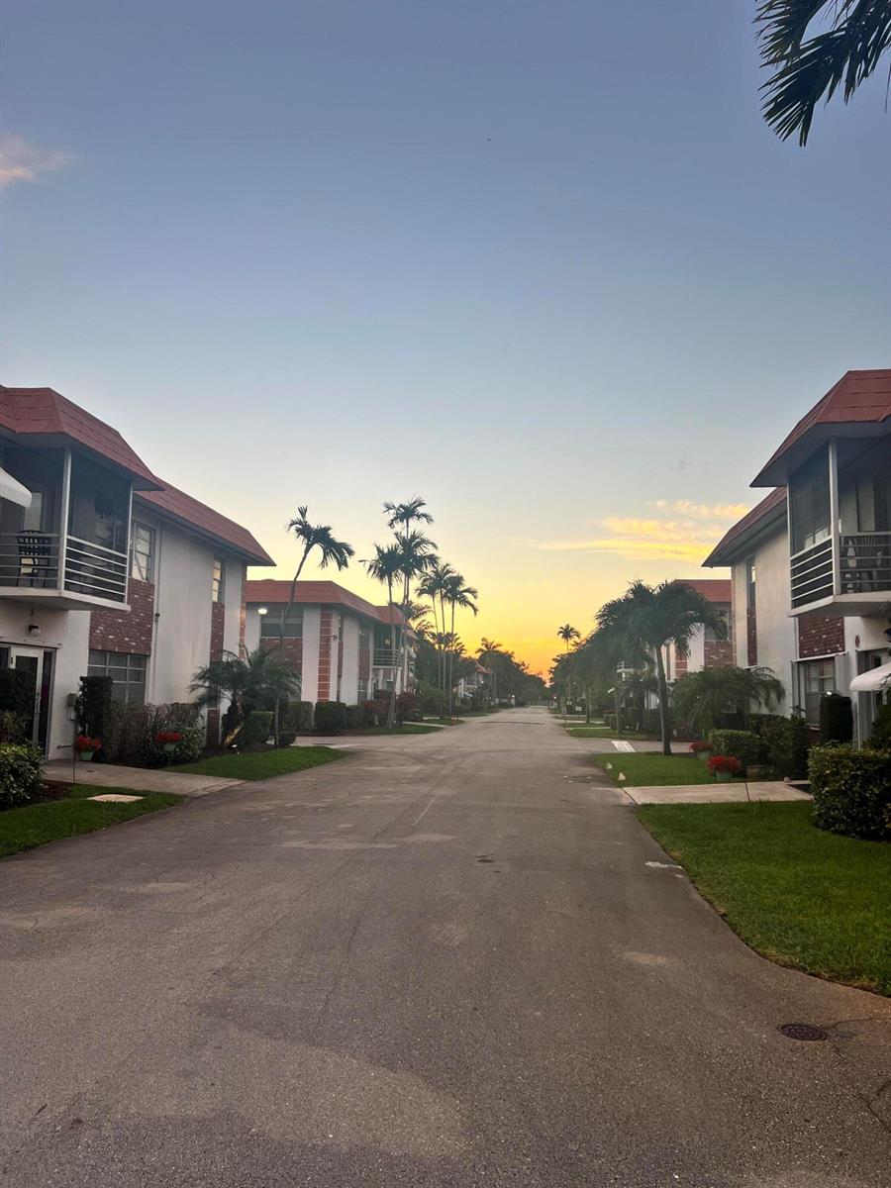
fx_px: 892
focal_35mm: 26
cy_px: 594
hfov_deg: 53.1
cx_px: 446
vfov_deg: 67.3
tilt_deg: +7.0
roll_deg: -0.1
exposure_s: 1/581
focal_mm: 5.7
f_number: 1.5
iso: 50
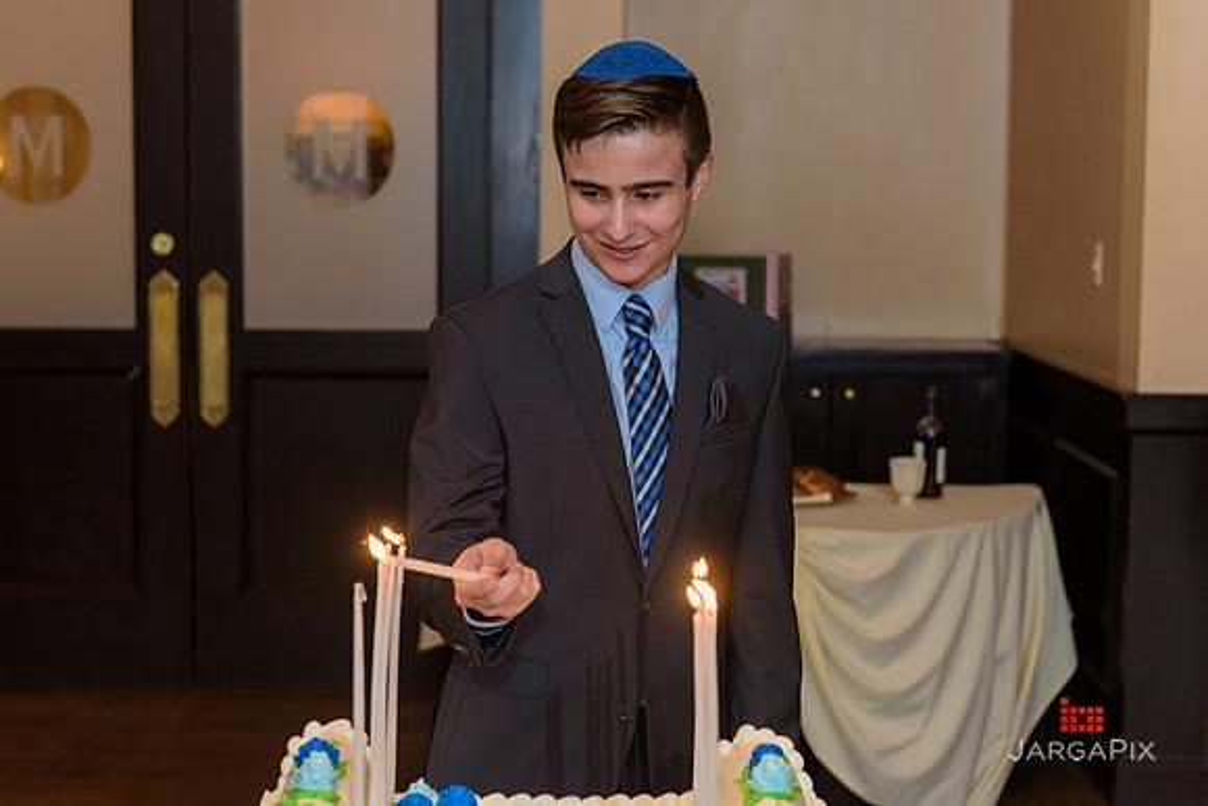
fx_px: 2014
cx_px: 604
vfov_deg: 22.6
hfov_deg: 33.4
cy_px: 403
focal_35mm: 60
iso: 1600
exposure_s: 1/160
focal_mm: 60
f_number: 3.2
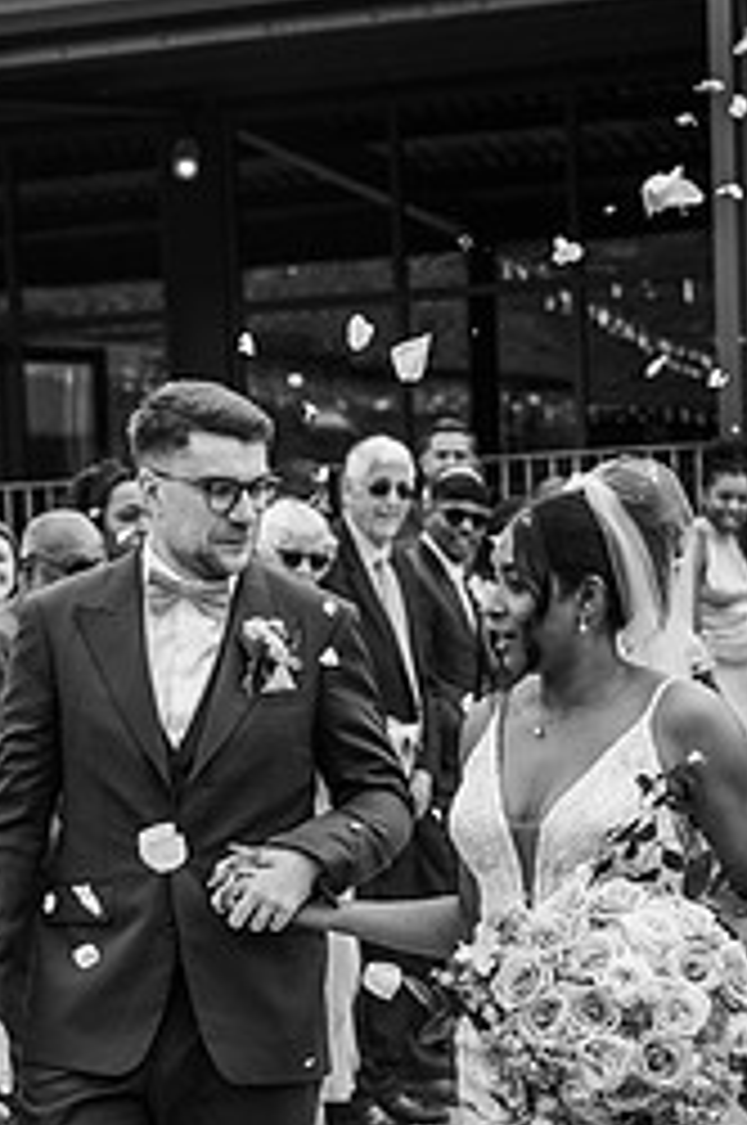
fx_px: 3308
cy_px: 891
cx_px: 349
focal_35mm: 106
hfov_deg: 12.9
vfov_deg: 19.1
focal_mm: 59
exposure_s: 1/1000
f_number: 5
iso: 280
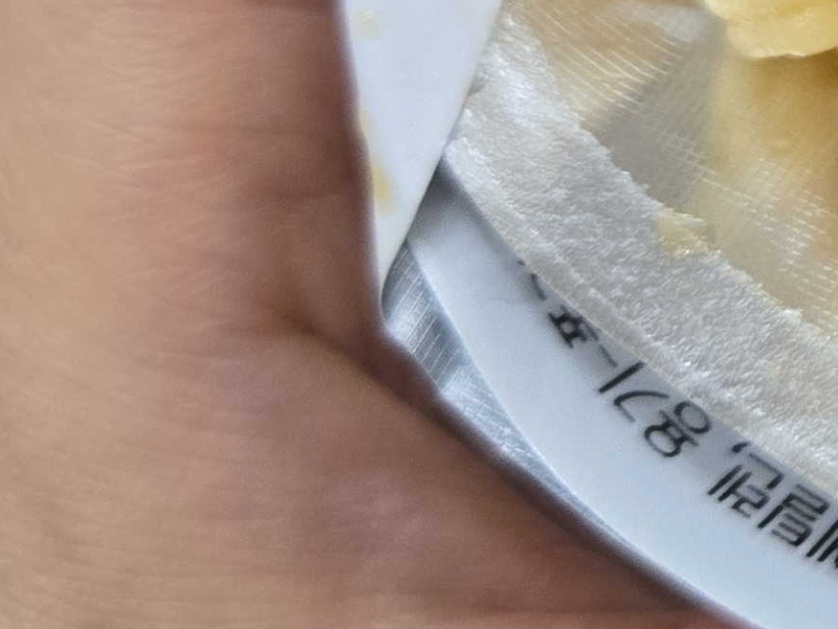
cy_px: 18
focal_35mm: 105
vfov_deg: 13.9
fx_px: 2542
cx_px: 1511
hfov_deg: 15.9
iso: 200
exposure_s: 1/120
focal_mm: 5.4
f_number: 1.8
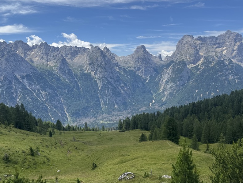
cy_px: 86
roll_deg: +3.8
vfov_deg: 45.4
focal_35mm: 31
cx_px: 133
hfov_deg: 58.2
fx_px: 218
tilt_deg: -2.6
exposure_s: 1/4310
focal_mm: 6.76
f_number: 1.78
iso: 80
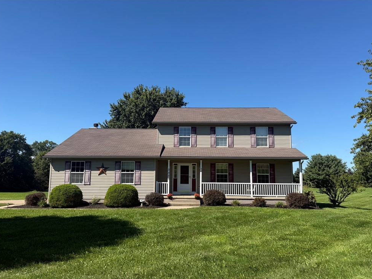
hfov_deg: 69.4
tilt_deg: +7.2
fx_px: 269
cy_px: 145
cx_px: 189
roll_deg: +0.3
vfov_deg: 54.9
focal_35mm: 25
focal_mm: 6.76
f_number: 1.78
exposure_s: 1/3759
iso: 80
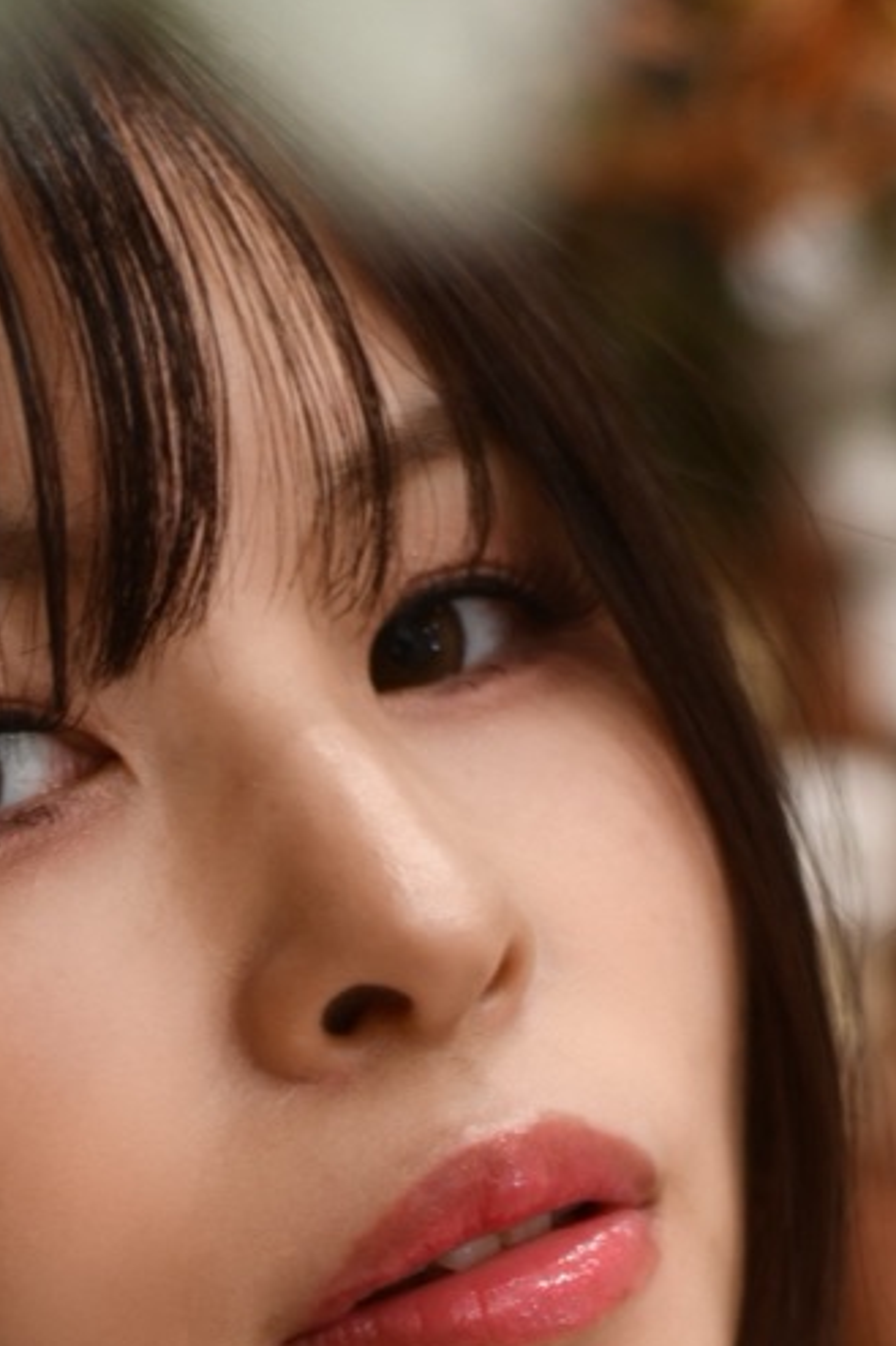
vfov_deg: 12.4
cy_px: 1624
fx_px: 6052
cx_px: -430
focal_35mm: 162
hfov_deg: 8.3
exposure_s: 1/125
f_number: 2.8
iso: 200
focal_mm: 50
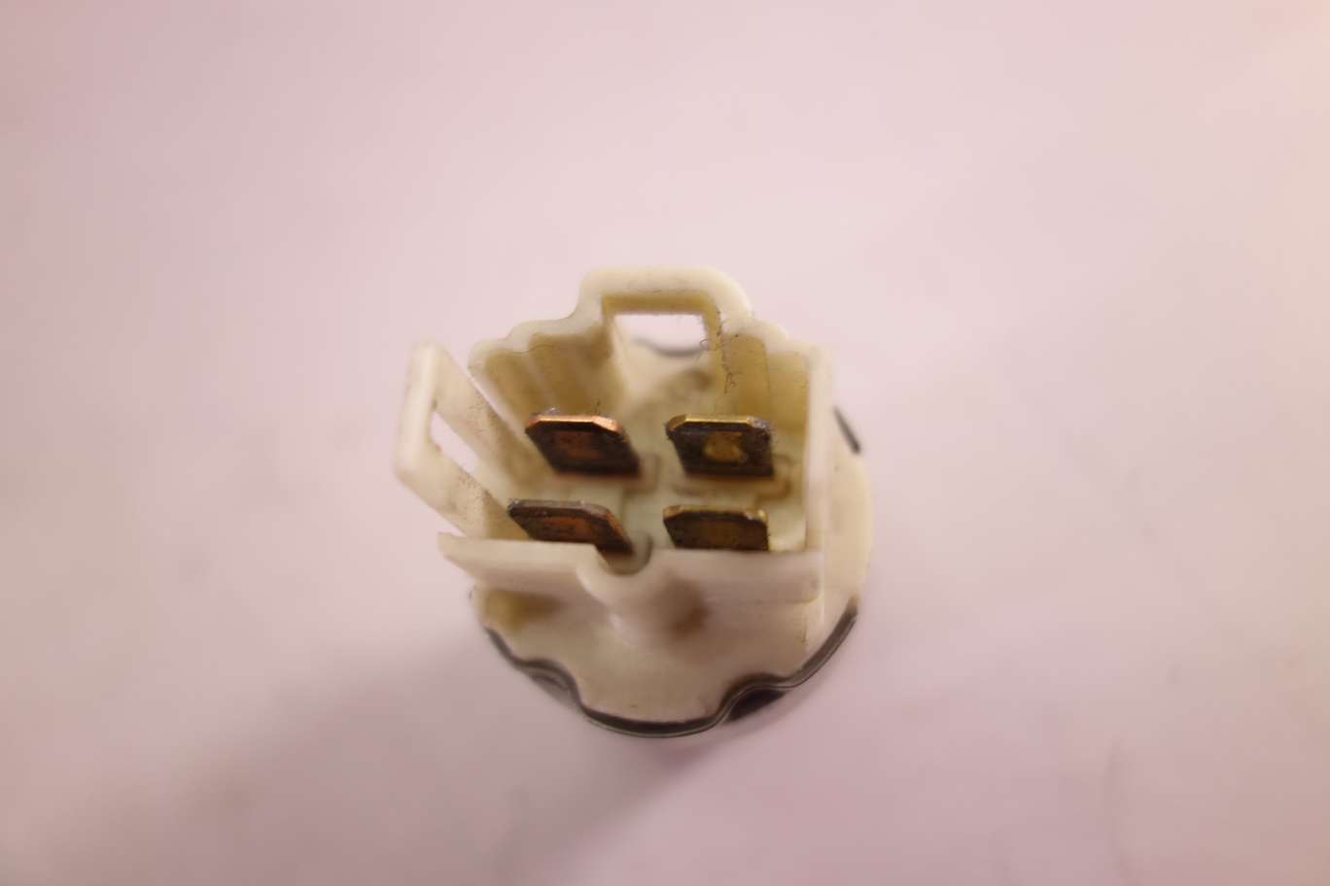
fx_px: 1034
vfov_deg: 46.4
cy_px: 443
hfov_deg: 65.5
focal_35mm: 28
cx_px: 665
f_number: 2.2
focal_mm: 10.4
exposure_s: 1/125
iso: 200
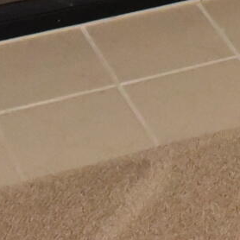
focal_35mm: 220
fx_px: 1726
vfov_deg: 7.1
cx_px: 445
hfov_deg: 7.7
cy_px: -497
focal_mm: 24
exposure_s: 1/60
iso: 6400
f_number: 11
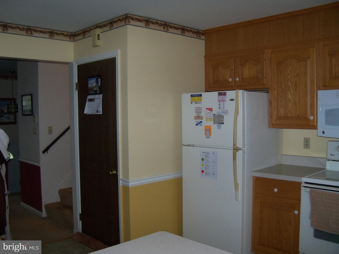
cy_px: 127
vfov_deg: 40.7
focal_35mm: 35
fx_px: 343
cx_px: 170
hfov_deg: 52.6
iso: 200
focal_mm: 6.2
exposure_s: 1/30
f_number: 3.5
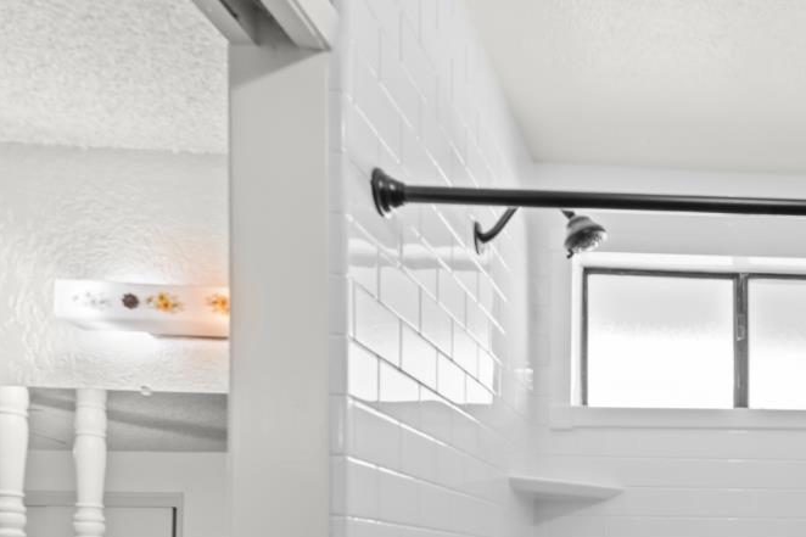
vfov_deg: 34.6
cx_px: 774
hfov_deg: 47.9
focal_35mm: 34
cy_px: 560
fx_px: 761
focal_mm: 15
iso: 320
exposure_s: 1/1.25
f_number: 8
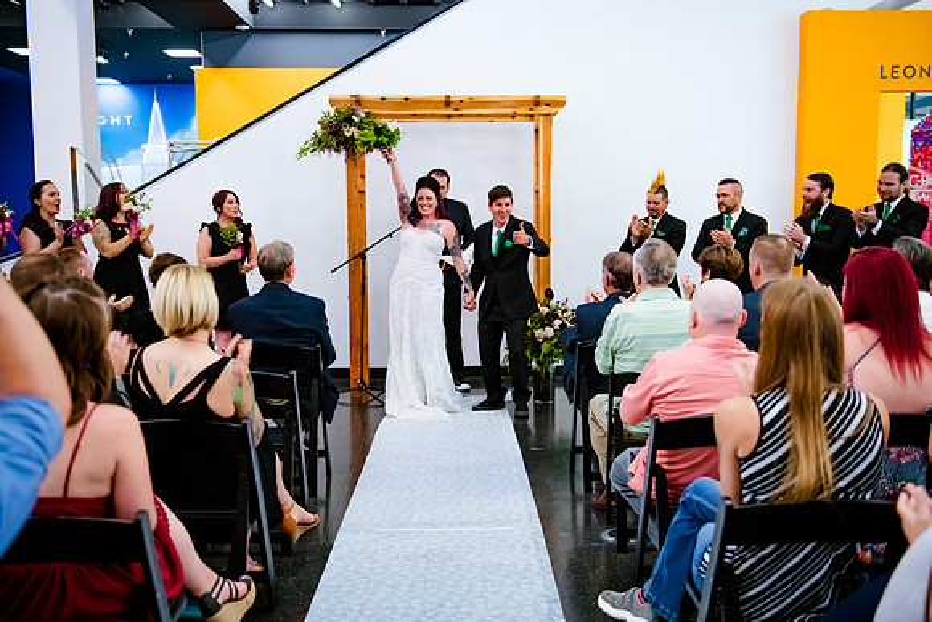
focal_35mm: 37
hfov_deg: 51.6
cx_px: 475
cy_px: 311
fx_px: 963
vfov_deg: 35.8
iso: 4000
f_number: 2.8
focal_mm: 36
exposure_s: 1/125
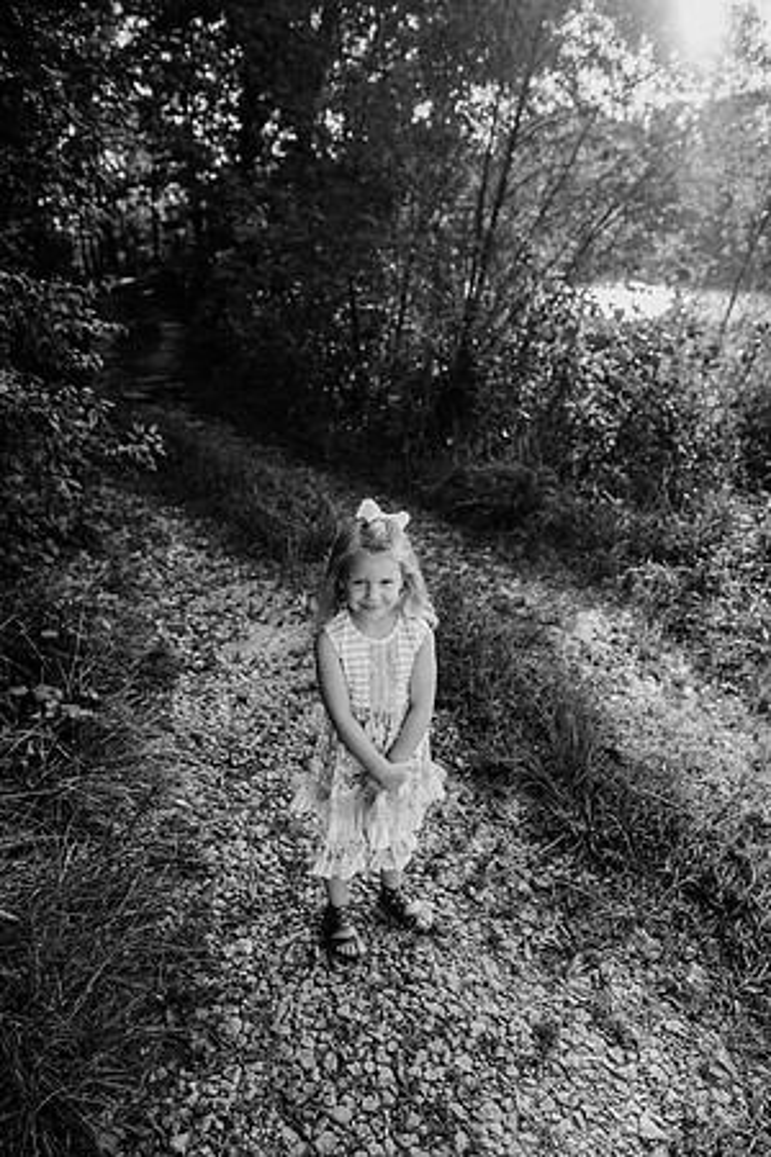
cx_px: 386
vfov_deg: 73.7
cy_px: 578
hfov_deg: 53.1
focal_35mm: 24
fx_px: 771
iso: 200
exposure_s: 1/640
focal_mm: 24
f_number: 3.5
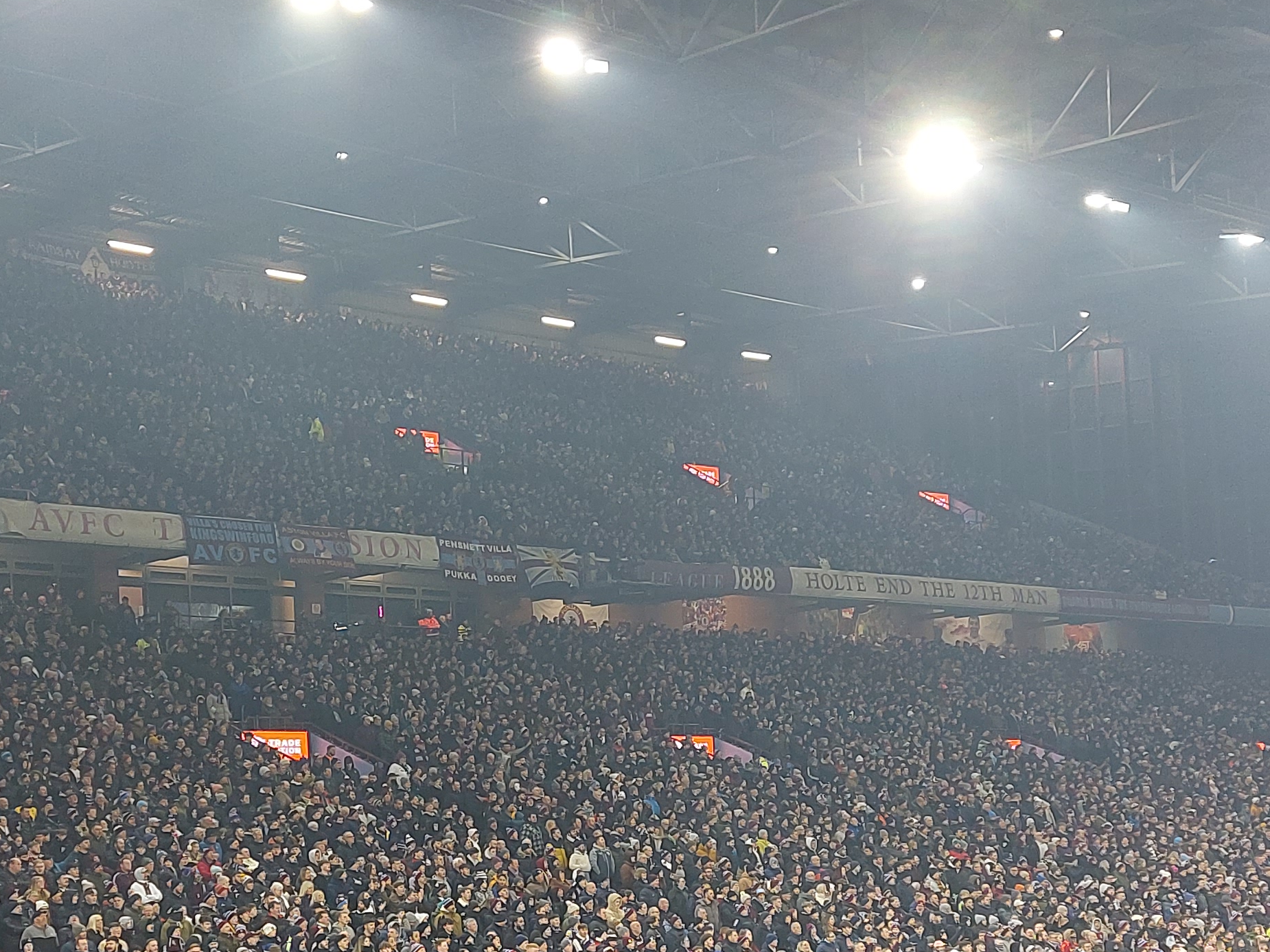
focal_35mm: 60
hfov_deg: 32.2
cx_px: 605
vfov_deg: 24.2
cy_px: 708
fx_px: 2201
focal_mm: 5.23
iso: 64
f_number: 1.8
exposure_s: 1/50
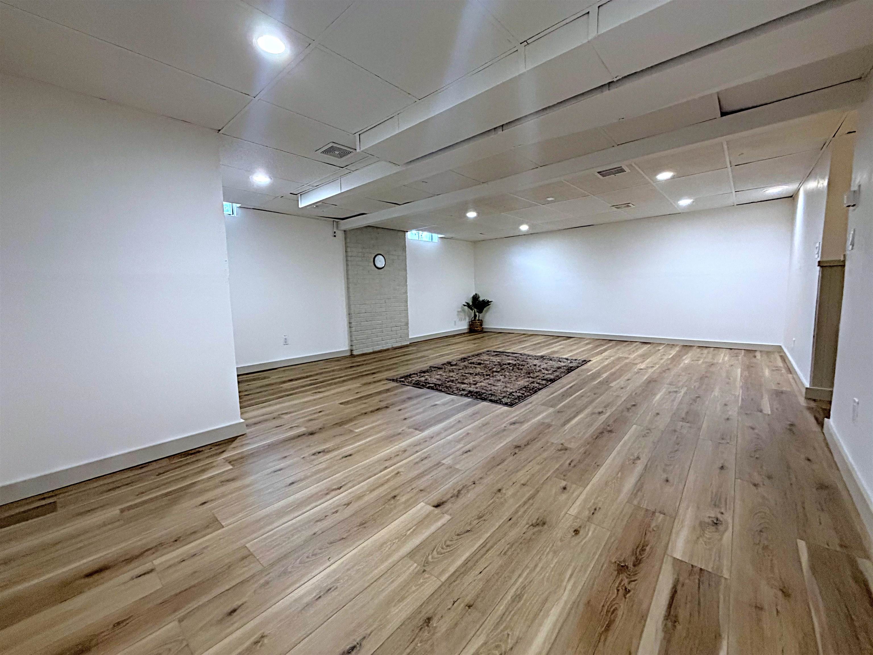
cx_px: 436
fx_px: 353
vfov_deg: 85.7
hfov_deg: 102.1
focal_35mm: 14
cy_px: 328
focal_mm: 2.22
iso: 500
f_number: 2.2
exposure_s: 1/60
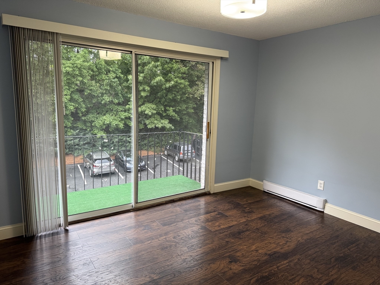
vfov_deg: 56.8
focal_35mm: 24
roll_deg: -1.9
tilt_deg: -9.8
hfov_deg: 71.6
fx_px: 263
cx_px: 190
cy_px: 142
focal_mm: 6.76
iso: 200
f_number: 1.78
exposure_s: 1/120
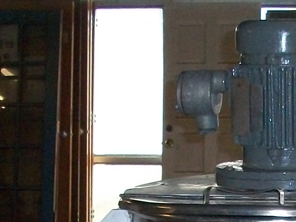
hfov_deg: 11.9
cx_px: 237
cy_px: 409
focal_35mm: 165
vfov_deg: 8.6
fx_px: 1411
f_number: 3.1
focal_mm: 6.3
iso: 320
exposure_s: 1/60
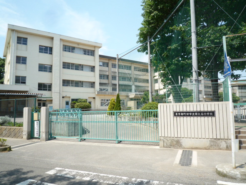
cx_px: 123
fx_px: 178
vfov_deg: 54.9
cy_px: 92
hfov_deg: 69.4
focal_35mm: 25
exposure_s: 1/500
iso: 100
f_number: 3.5
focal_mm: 4.4
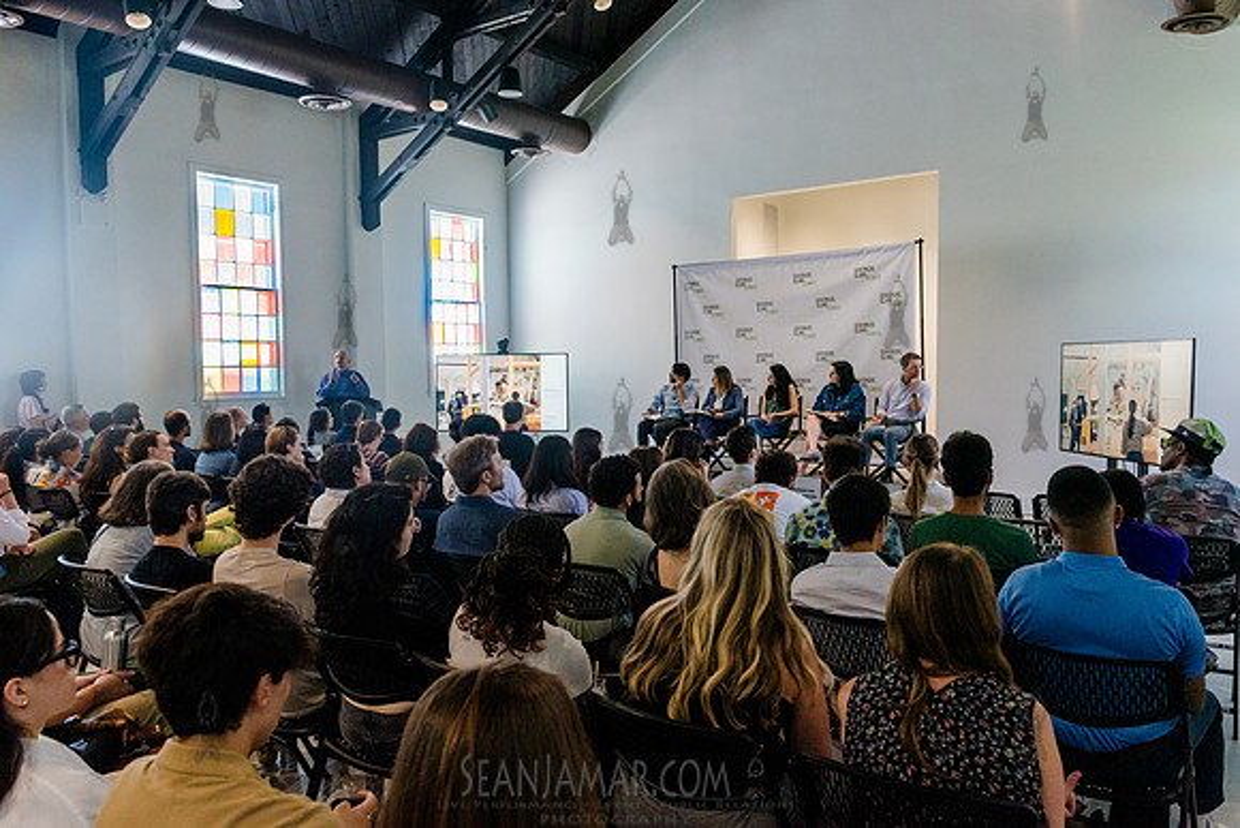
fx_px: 938
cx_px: 620
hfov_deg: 66.9
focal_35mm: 27
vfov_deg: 47.6
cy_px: 414
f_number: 4
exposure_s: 1/400
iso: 4000
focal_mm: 26
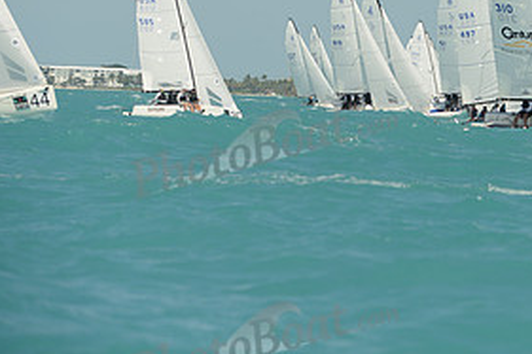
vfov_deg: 3.3
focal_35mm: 413
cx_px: 498
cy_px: 24
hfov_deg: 5.0
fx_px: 6099
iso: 200
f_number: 5
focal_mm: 200
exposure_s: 1/2000
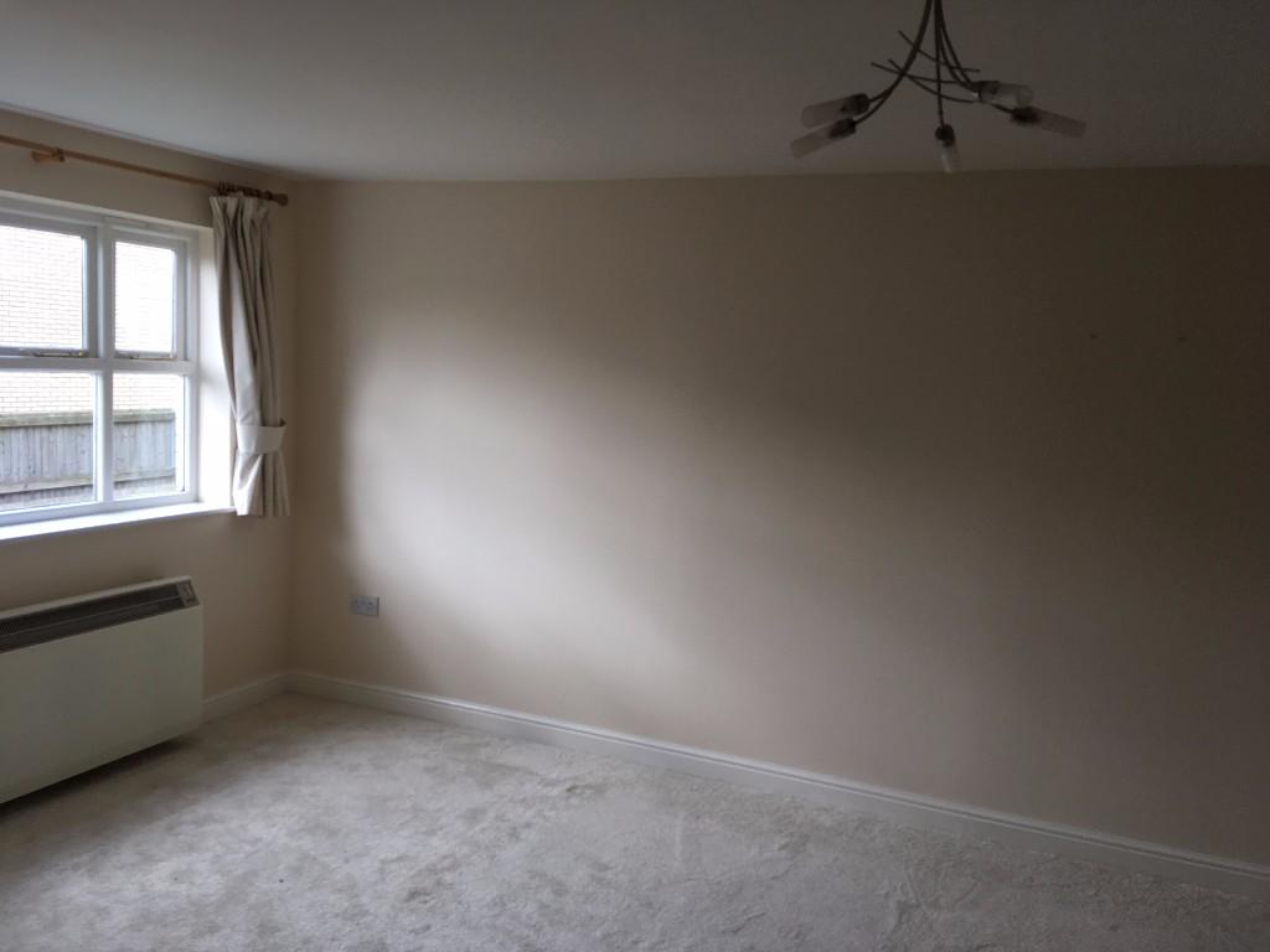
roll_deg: -1.3
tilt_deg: -6.9
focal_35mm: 29
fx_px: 1064
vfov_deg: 48.2
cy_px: 476
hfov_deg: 61.7
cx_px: 635
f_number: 2.2
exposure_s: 1/100
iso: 25
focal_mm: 4.15
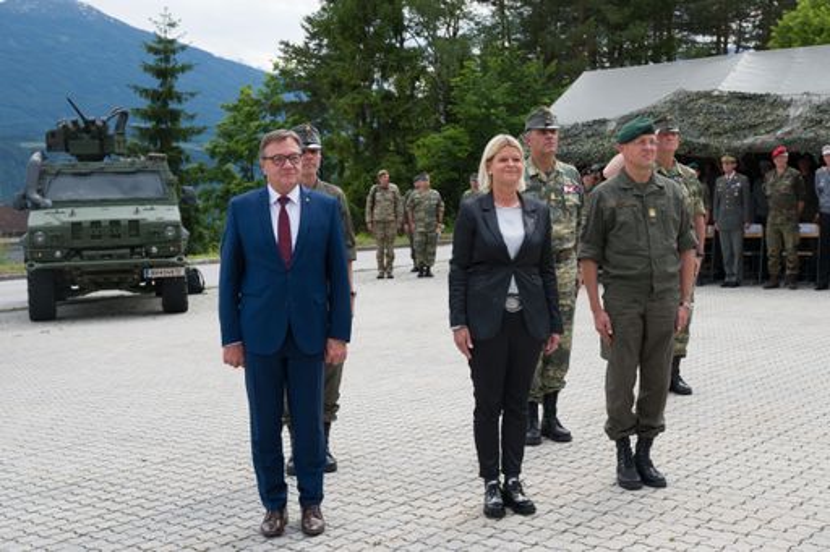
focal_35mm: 51
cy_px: 245
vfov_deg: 26.6
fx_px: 1169
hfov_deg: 39.1
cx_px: 432
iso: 250
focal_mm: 43
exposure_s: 1/800
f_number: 6.3
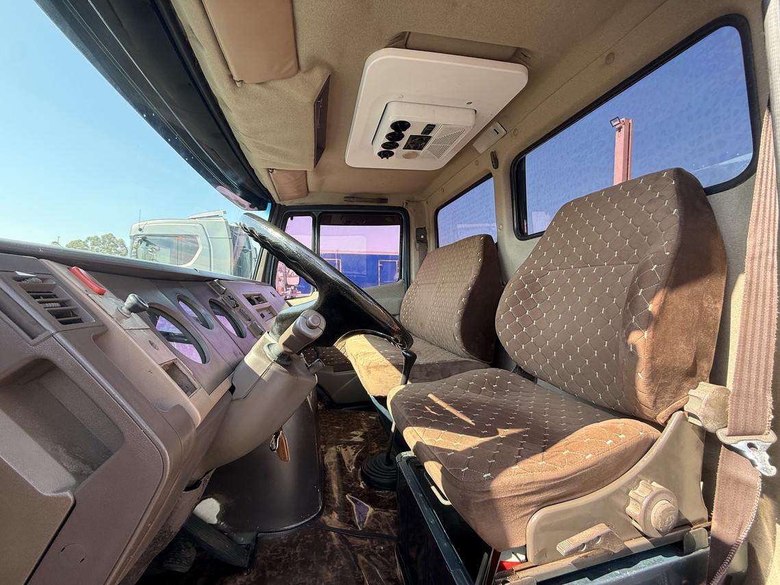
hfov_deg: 102.1
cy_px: 292
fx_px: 315
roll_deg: -1.7
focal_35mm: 14
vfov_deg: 85.7
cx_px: 390
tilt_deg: -0.4
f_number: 2.2
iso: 64
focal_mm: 2.22
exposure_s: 1/159
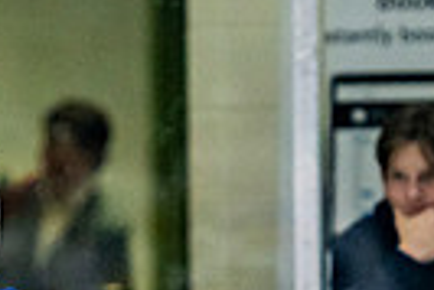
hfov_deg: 1.8
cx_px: -57
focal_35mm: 1127
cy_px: 588
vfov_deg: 1.2
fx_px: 13601
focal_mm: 175
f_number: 3.2
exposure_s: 1/640
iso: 2000
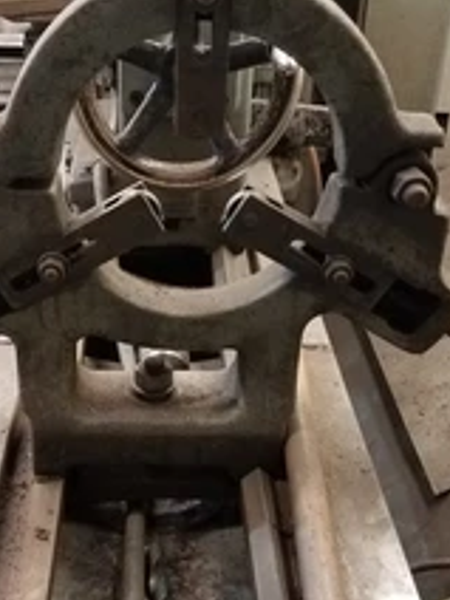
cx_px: 161
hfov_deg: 29.5
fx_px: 849
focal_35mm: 49
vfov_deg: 38.5
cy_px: 396
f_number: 1.7
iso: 200
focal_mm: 4.2
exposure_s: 1/17
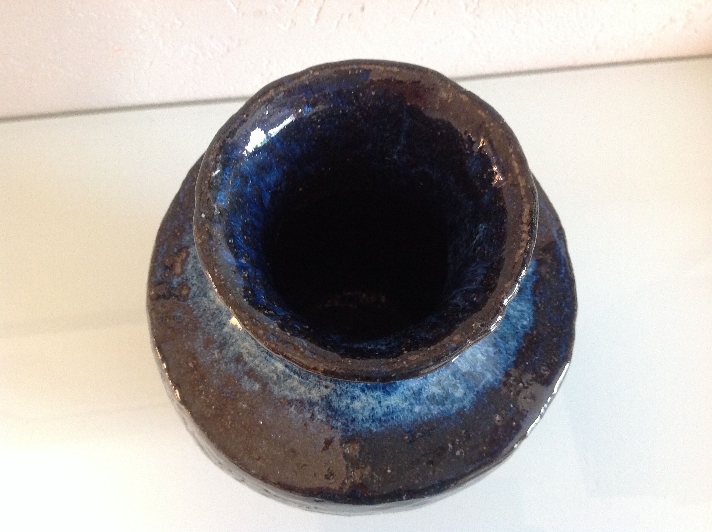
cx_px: 356
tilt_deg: -72.3
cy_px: 266
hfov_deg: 52.7
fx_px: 719
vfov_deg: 40.6
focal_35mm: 35
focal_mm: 4.28
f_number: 2.4
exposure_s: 1/15
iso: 320
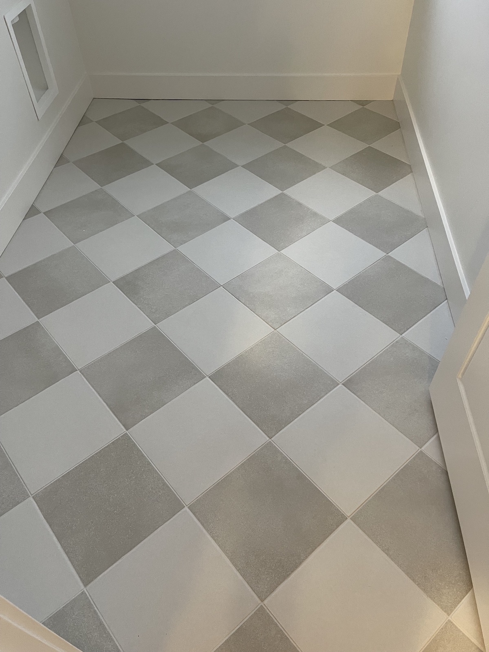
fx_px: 490
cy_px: 326
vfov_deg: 67.3
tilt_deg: -48.0
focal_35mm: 26
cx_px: 244
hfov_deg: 53.1
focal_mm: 5.1
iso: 250
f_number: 1.6
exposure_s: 1/60
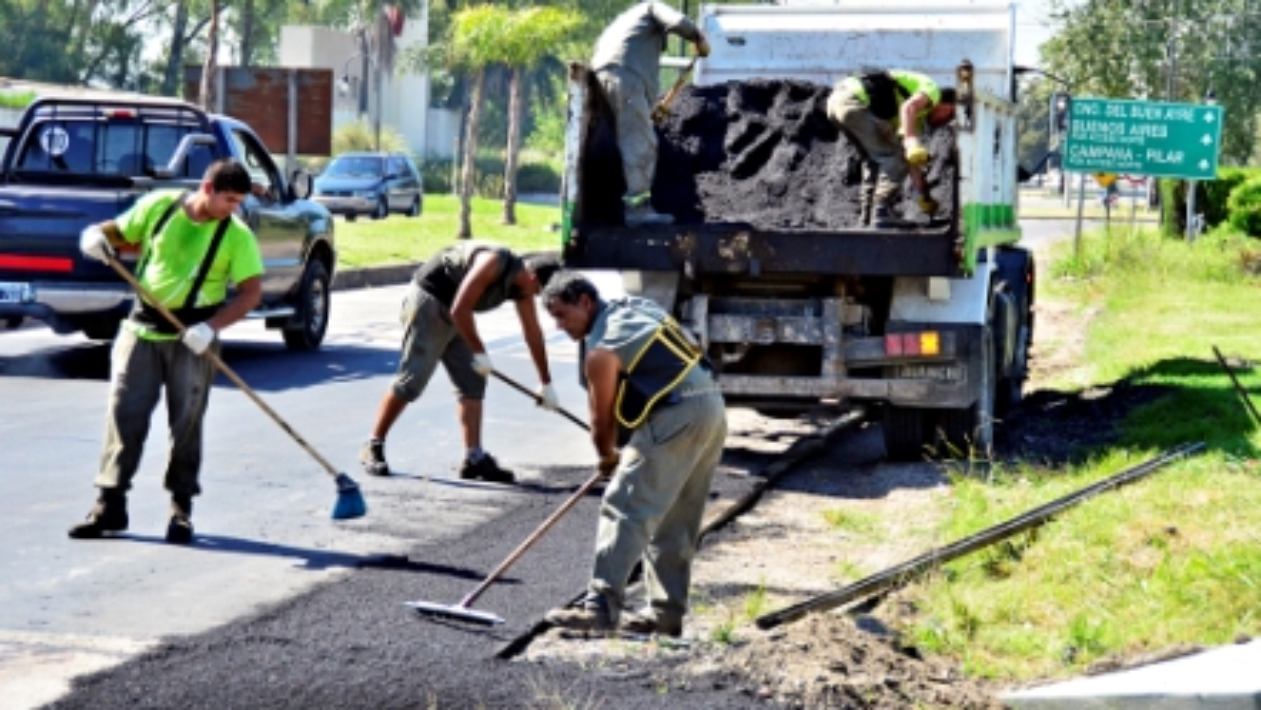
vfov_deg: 13.6
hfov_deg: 23.9
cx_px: 628
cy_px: 341
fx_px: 2977
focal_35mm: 89
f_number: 5.6
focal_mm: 56
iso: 1000
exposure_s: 1/2000
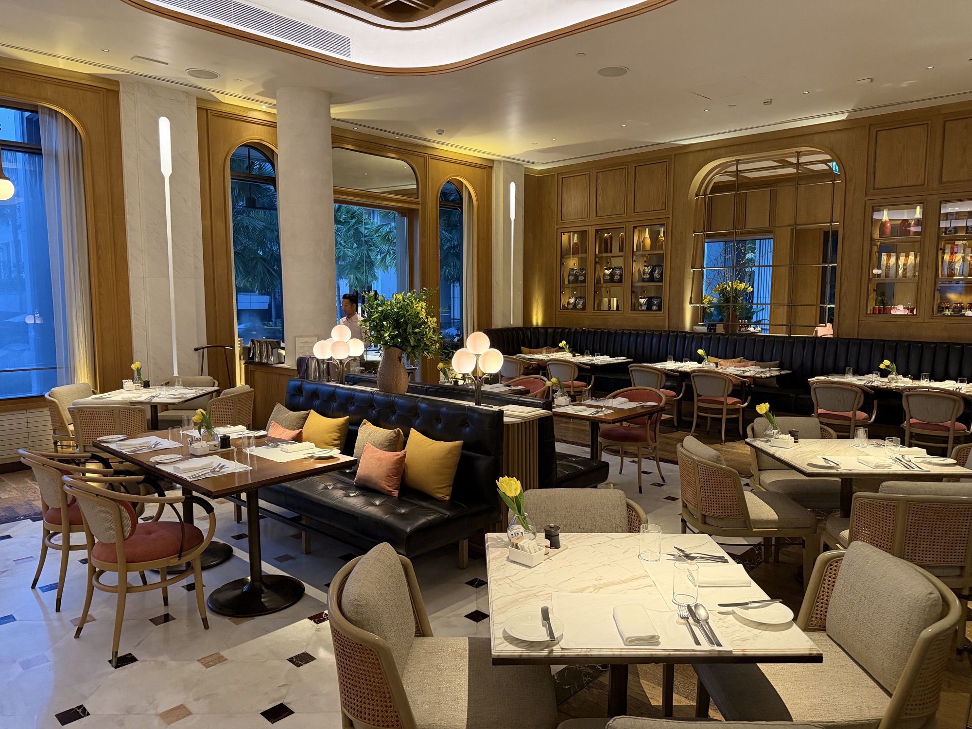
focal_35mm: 24
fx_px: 674
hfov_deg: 71.6
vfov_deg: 56.8
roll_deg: +0.4
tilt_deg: -5.6
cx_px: 486
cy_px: 364
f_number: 1.78
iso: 640
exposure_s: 1/50
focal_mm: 6.76
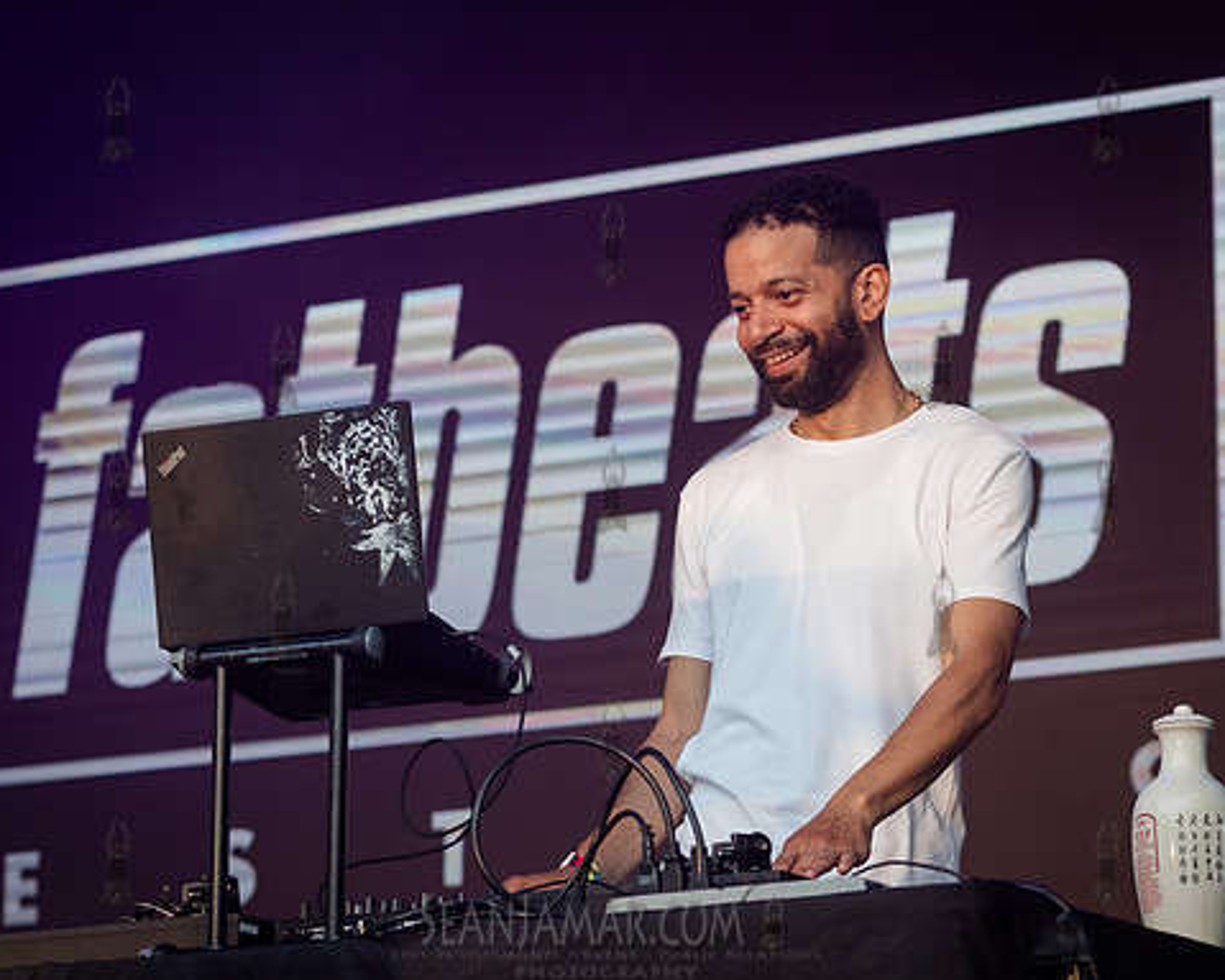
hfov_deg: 12.0
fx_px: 5836
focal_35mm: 161
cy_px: 446
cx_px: 653
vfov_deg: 9.6
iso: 1000
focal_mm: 112
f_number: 5
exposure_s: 1/500
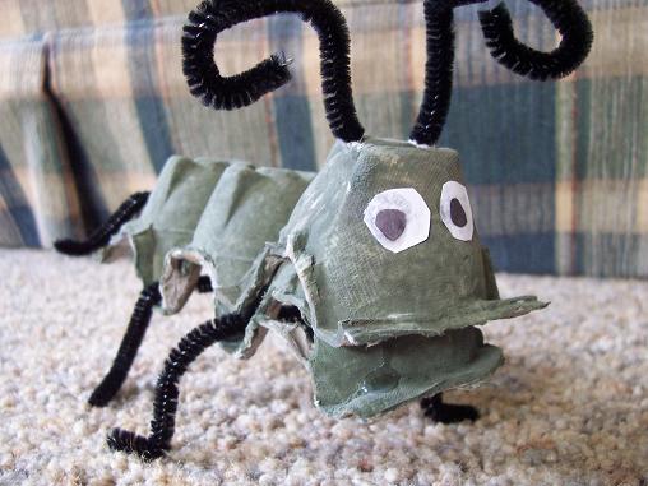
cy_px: 243
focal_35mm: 37
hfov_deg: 50.1
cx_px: 324
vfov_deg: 38.7
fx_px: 693
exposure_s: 1/10
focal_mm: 5.6
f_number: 2.8
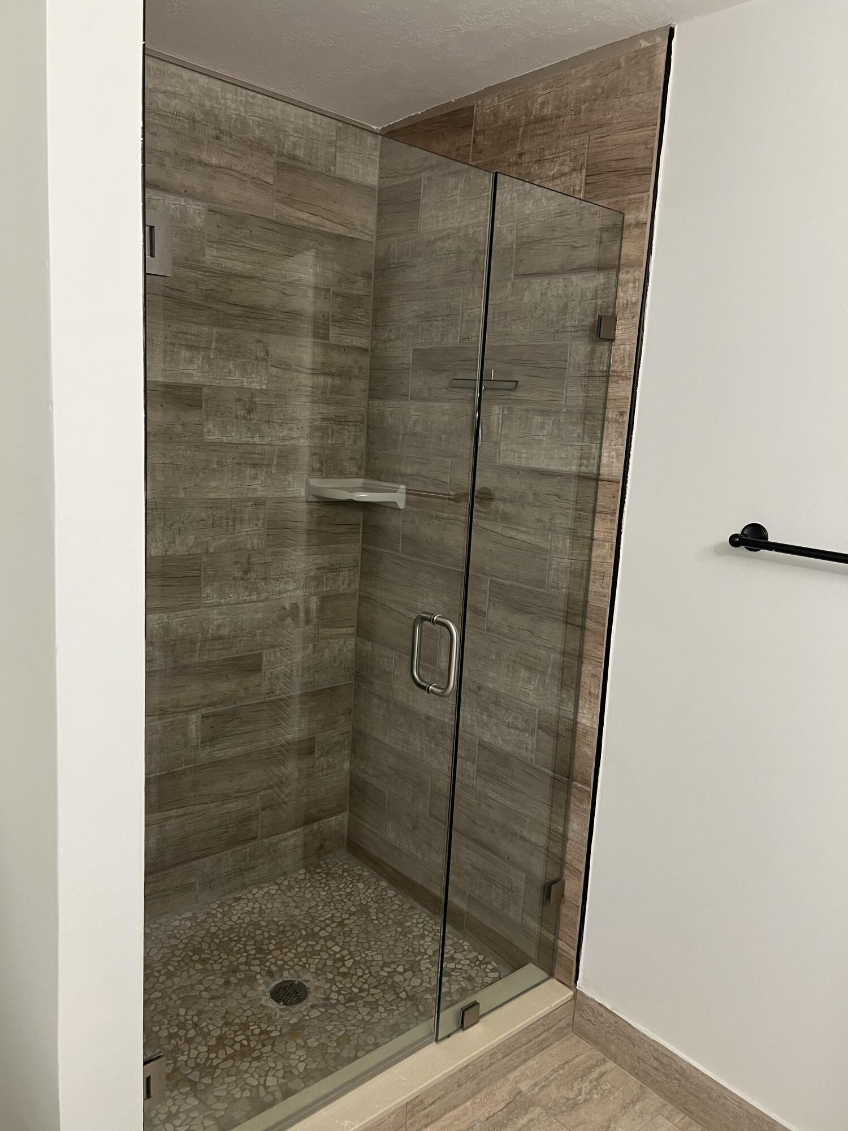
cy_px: 566
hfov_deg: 53.1
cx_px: 424
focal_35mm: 26
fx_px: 849
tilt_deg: -8.1
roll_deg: -2.7
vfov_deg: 67.3
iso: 125
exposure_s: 1/60
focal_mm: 5.7
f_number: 1.5
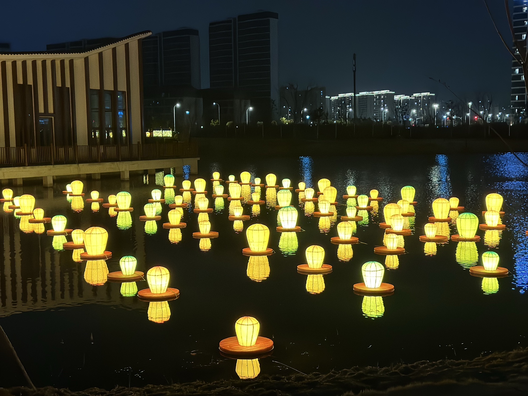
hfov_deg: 39.7
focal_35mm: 48
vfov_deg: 30.3
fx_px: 732
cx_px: 264
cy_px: 198
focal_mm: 6.86
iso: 400
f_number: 1.78
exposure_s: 1/33
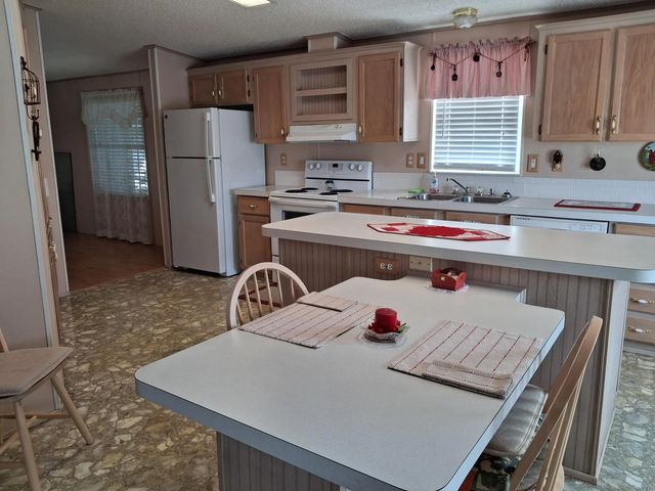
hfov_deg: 65.3
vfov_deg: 51.4
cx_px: 328
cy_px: 246
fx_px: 511
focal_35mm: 27
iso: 160
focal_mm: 4
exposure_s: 1/120
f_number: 1.8
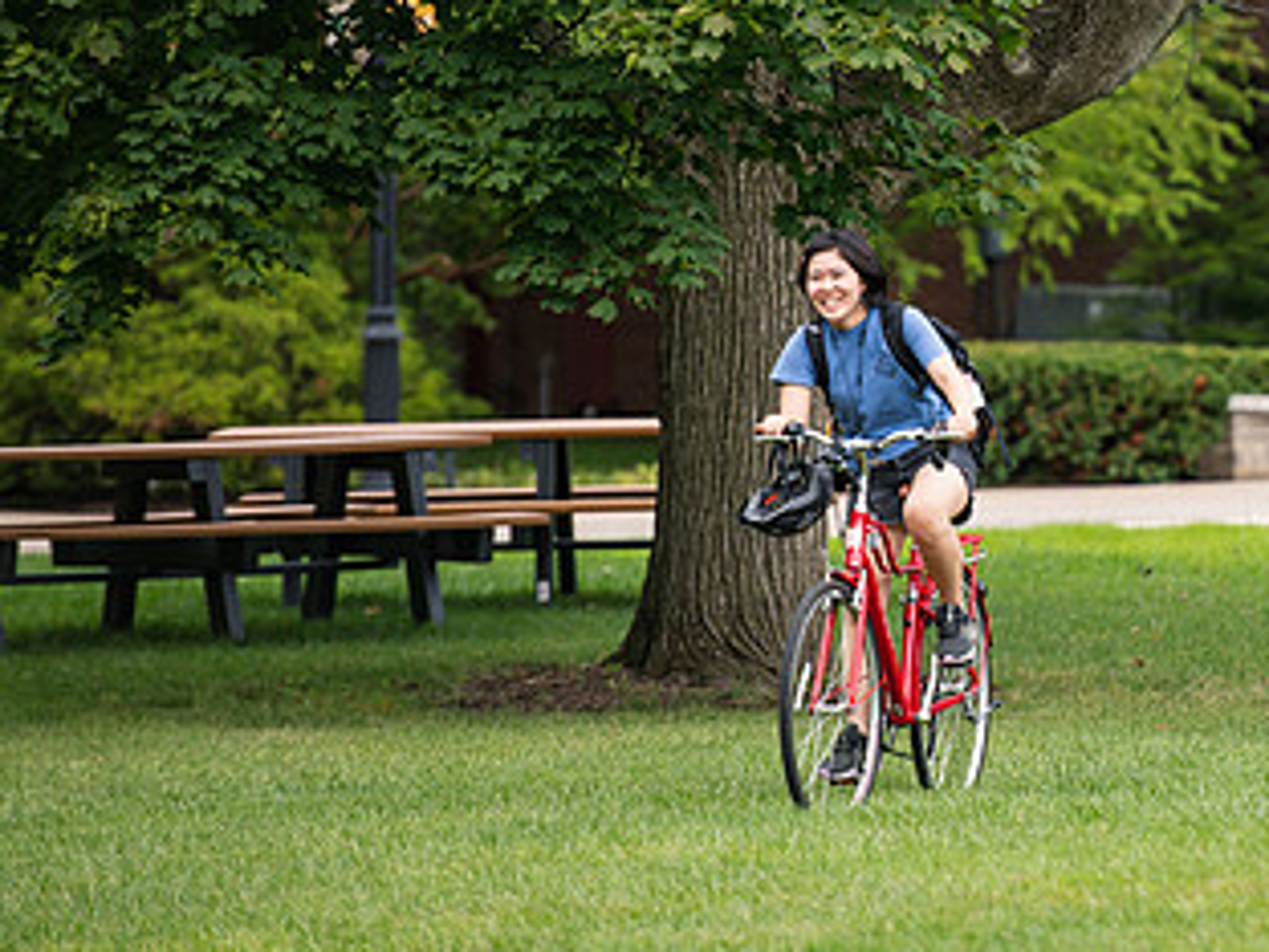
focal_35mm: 357
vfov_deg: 4.2
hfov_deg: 5.5
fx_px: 13087
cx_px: 1098
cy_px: 287
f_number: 3.2
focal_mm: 200
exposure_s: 1/500
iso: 250
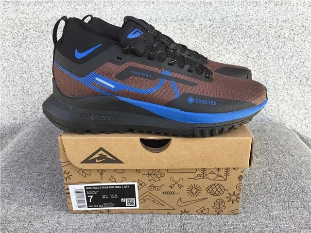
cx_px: 156
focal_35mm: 31
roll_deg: +0.2
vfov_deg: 45.4
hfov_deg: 58.4
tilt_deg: -21.0
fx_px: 279
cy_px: 116
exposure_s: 1/100
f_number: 2.4
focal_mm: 3.3
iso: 25
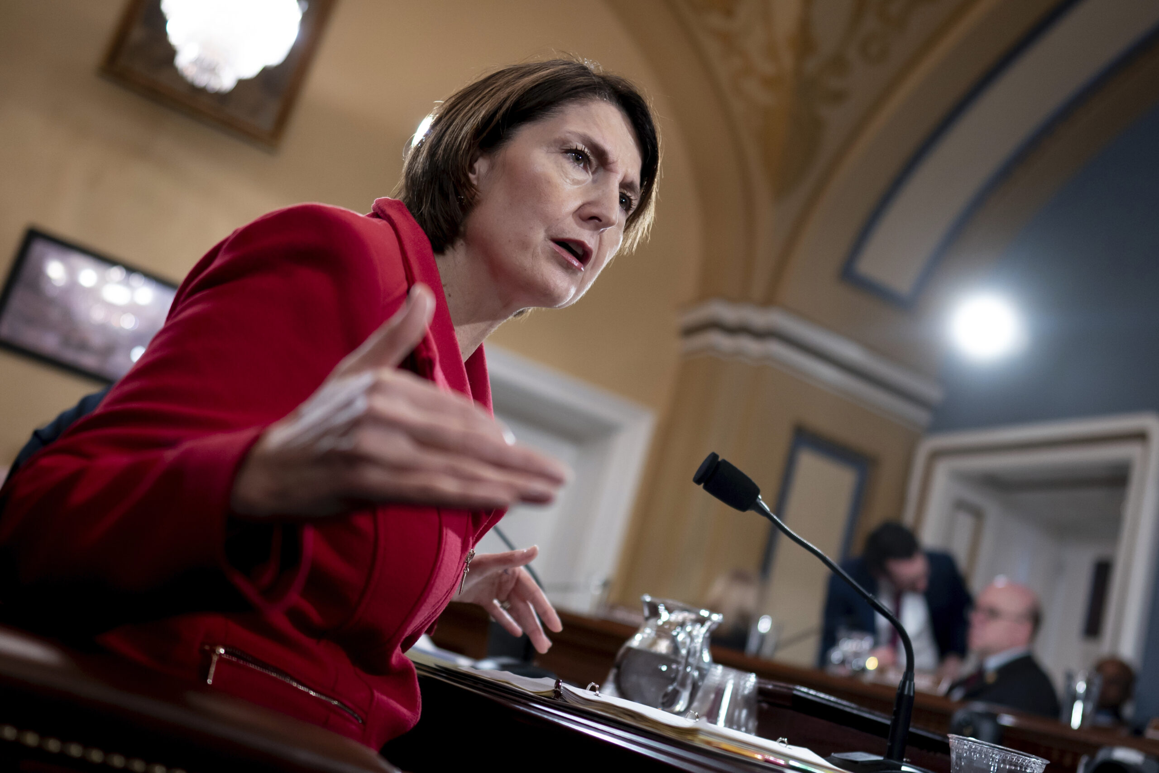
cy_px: 386
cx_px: 580
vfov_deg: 36.9
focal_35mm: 36
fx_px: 1159
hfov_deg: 53.1
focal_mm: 24
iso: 1000
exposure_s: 1/400
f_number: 1.4
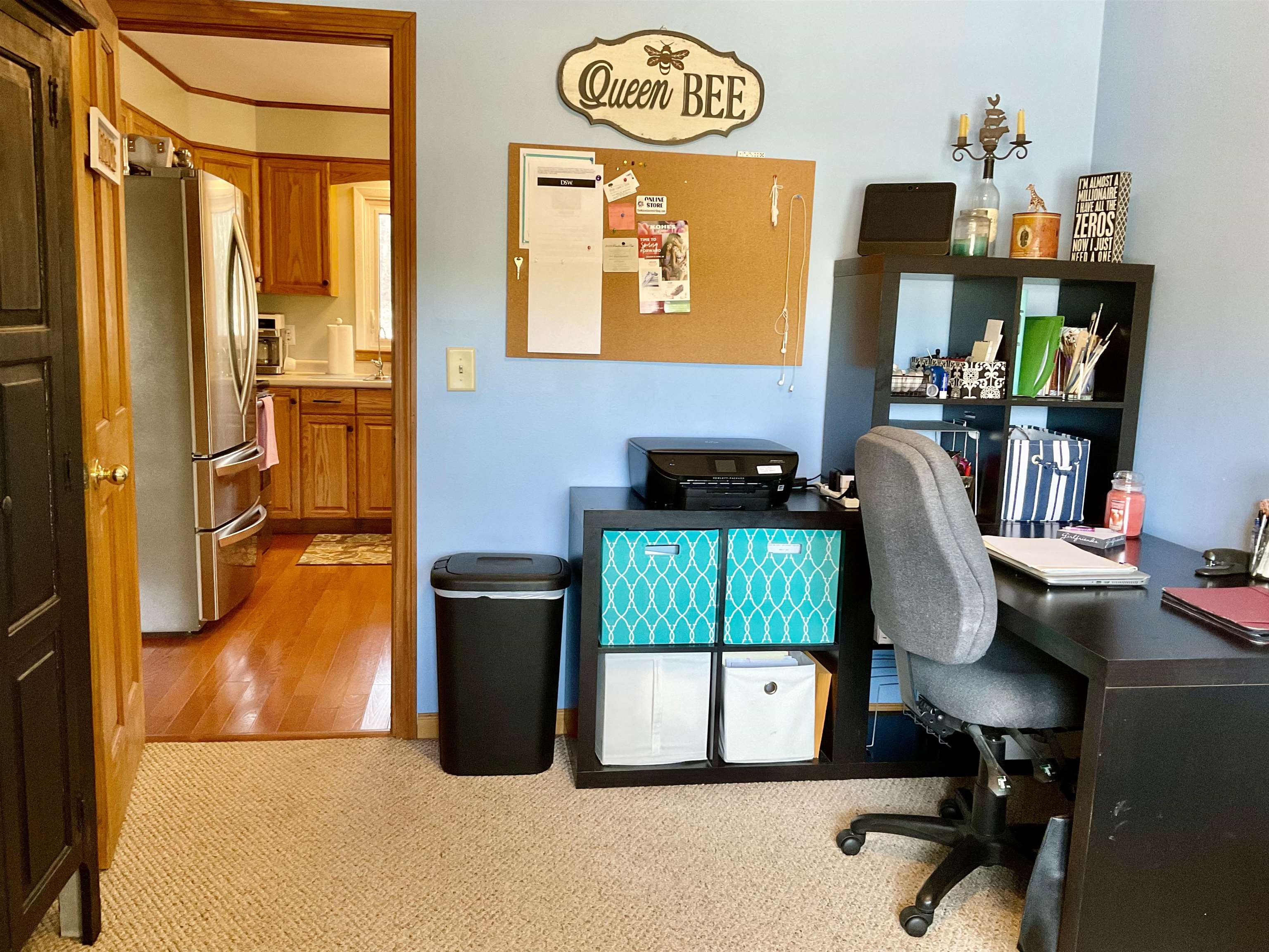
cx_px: 634
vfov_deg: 48.2
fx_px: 1063
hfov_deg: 61.7
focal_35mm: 29
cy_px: 476
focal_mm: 3
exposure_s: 1/60
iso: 160
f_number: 1.8
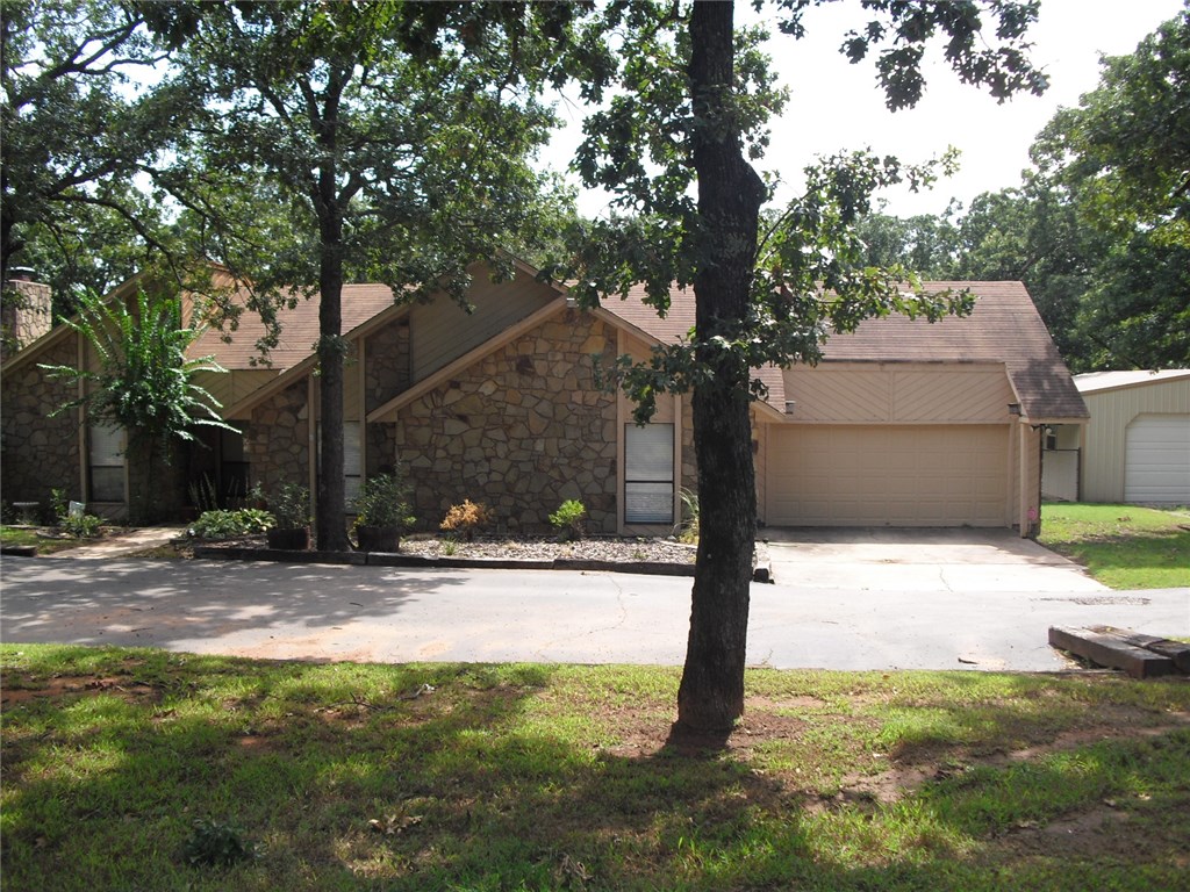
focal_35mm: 36
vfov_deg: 39.7
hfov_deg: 51.4
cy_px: 446
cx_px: 595
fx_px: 1238
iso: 100
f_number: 7.8
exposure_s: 1/80
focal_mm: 6.3
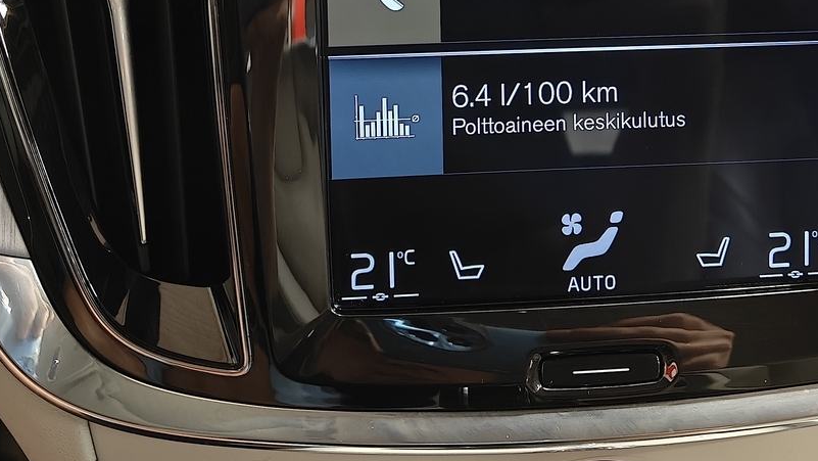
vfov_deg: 23.9
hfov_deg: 43.5
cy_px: -42
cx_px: 497
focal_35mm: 47
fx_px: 1020
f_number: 1.8
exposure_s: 1/33
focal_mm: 5.59
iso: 1600
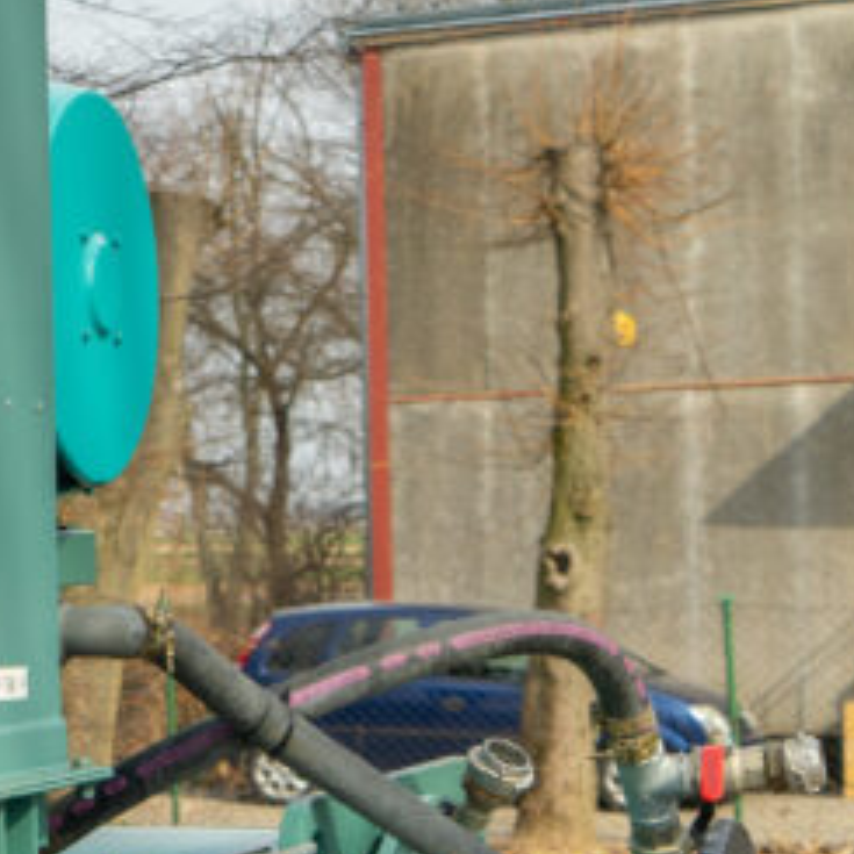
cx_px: -826
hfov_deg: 13.0
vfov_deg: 14.8
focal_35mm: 117
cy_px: 674
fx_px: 3266
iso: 160
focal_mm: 33
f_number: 5
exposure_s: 1/400
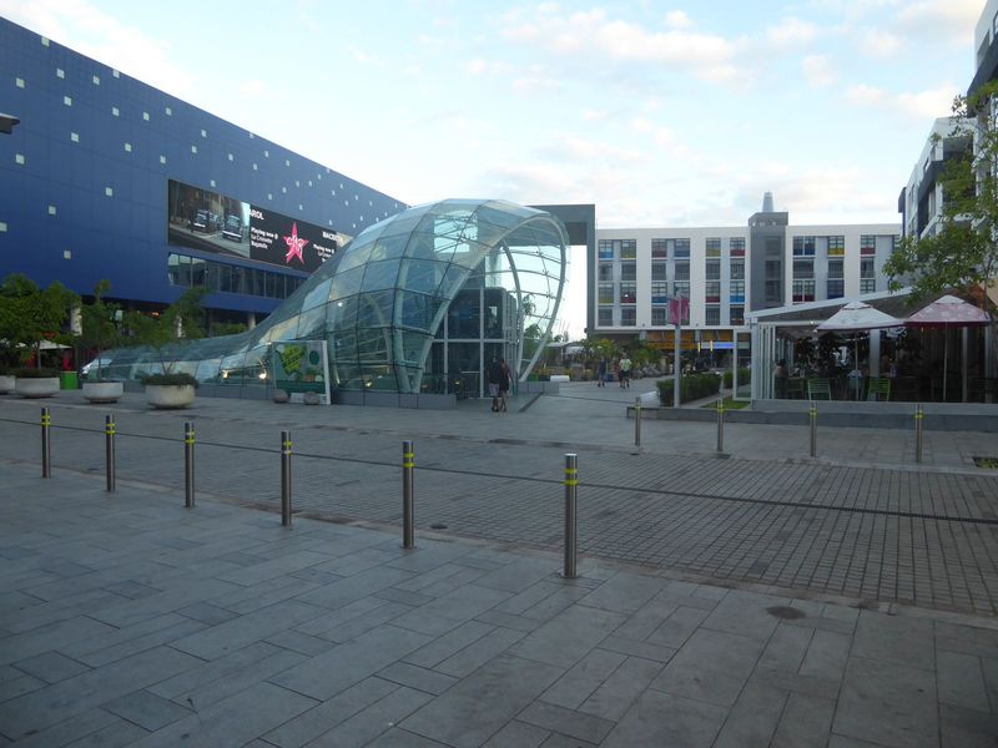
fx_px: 721
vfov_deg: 54.9
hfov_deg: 69.4
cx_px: 499
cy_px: 374
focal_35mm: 25
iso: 80
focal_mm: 4.3
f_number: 3.3
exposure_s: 1/80
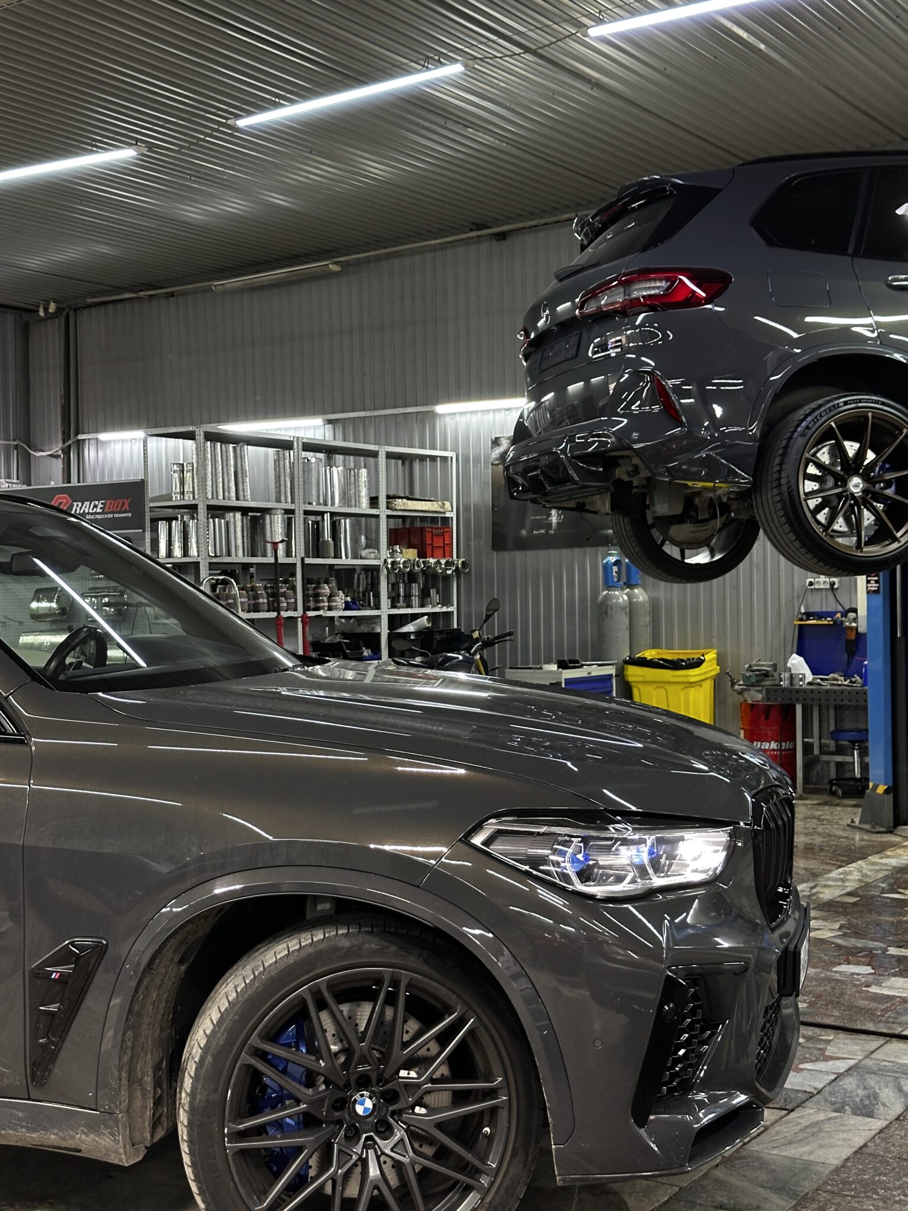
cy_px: 606
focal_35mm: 48
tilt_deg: -0.6
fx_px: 1679
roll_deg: +0.0
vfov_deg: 39.7
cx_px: 454
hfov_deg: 30.3
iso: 250
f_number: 1.78
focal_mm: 6.86
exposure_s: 1/50
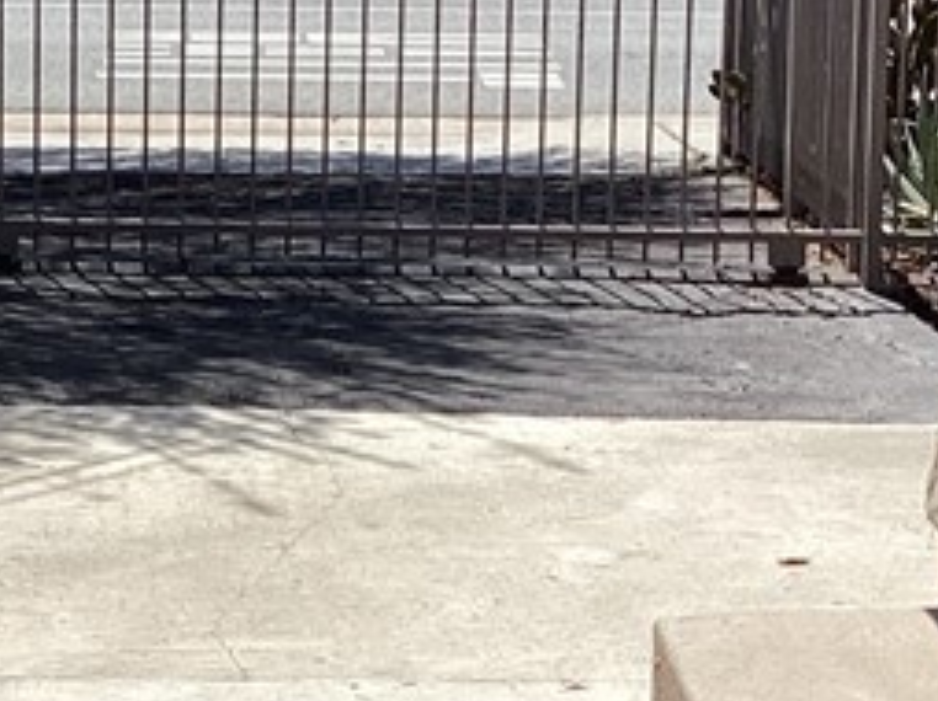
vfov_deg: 11.8
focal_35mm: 125
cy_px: 439
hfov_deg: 15.8
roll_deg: +0.1
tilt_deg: -11.8
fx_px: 3384
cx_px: 388
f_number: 2.4
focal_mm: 3.3
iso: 25
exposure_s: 1/1274
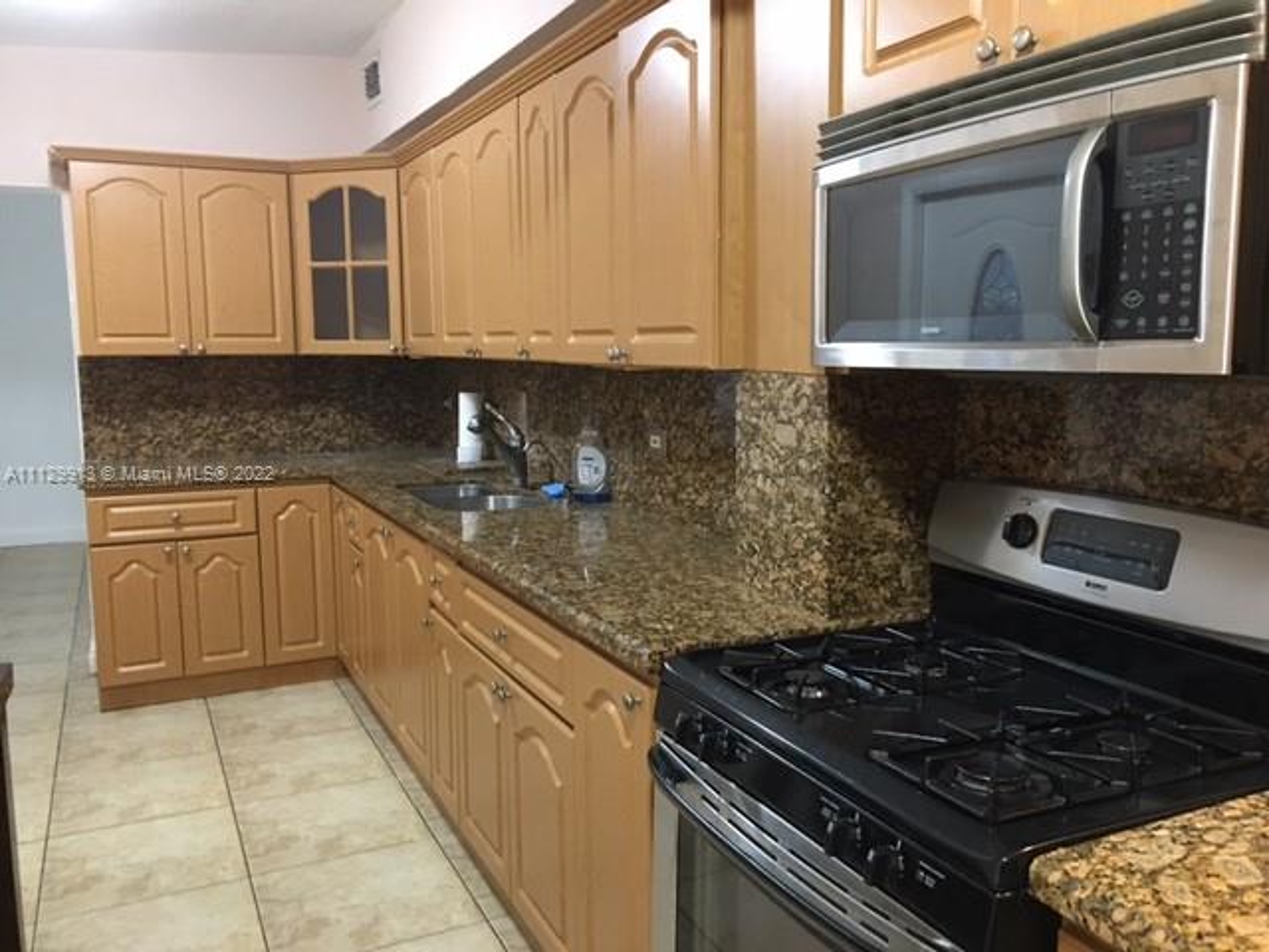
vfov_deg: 48.2
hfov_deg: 61.7
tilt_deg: -6.2
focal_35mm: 29
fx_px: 1063
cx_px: 634
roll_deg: +0.3
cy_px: 476
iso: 100
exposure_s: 1/10
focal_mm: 4.15
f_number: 2.2
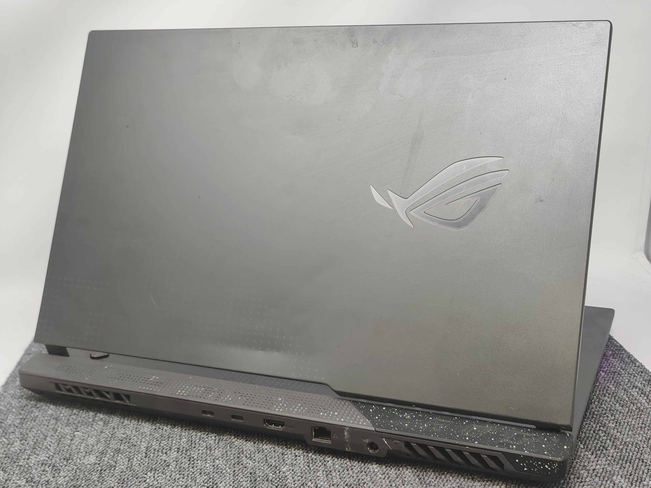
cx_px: 326
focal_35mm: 46
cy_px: 244
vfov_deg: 31.5
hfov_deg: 41.2
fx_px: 865
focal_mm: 6.07
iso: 200
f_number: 1.7
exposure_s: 1/100
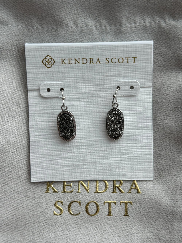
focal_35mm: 48
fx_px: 336
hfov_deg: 30.3
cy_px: 122
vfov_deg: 39.7
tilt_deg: -77.9
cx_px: 91
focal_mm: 6.76
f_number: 1.78
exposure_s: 1/334
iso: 64
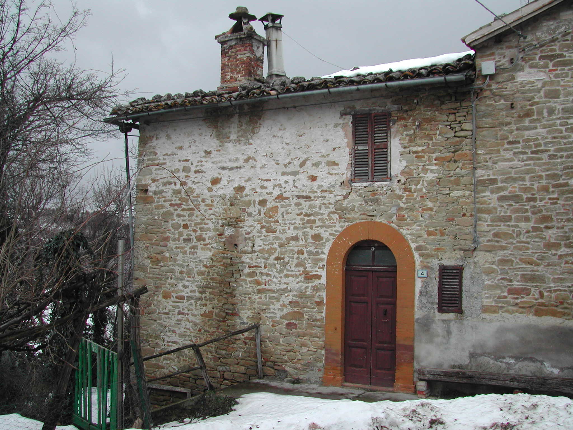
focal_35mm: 38
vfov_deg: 37.7
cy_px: 215
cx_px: 286
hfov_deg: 49.0
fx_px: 629
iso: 100
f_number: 2.8
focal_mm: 8
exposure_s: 1/146
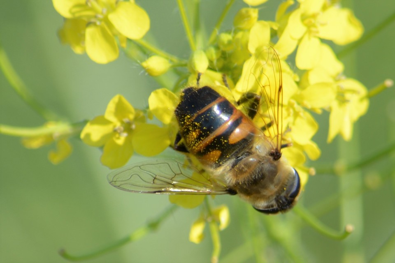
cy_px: 132
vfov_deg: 3.1
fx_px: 4937
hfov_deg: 4.6
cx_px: 198
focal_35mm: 450
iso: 100
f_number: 8
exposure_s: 1/200
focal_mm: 300
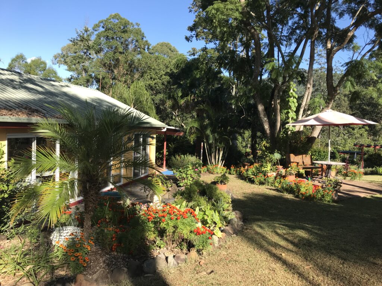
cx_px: 191
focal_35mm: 28
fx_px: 309
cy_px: 143
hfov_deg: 63.4
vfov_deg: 49.7
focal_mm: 3.99
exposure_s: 1/948
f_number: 1.8
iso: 20
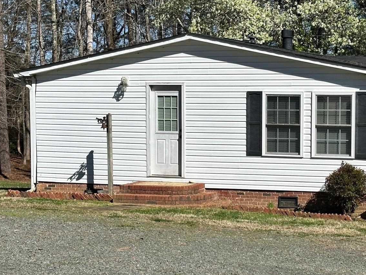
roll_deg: -0.1
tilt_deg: -5.4
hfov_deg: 22.8
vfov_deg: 17.3
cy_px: 175
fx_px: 899
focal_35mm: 85
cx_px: 279
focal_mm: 6.86
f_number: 1.78
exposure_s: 1/5882
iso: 64
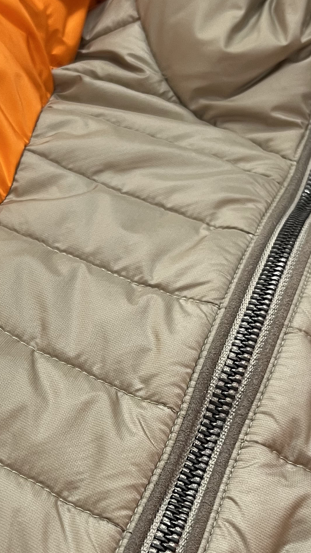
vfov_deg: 34.7
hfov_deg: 19.9
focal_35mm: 60
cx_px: 82
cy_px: 343
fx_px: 880
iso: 100
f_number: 1.6
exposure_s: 1/60
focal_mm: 5.1
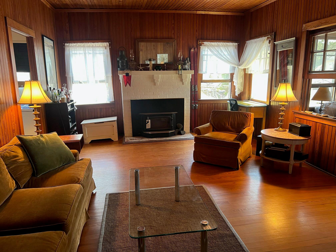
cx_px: 168
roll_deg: +0.6
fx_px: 252
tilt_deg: -11.4
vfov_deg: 53.1
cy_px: 126
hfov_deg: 67.3
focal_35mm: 26
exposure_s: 1/60
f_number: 1.5
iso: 100
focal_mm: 5.7
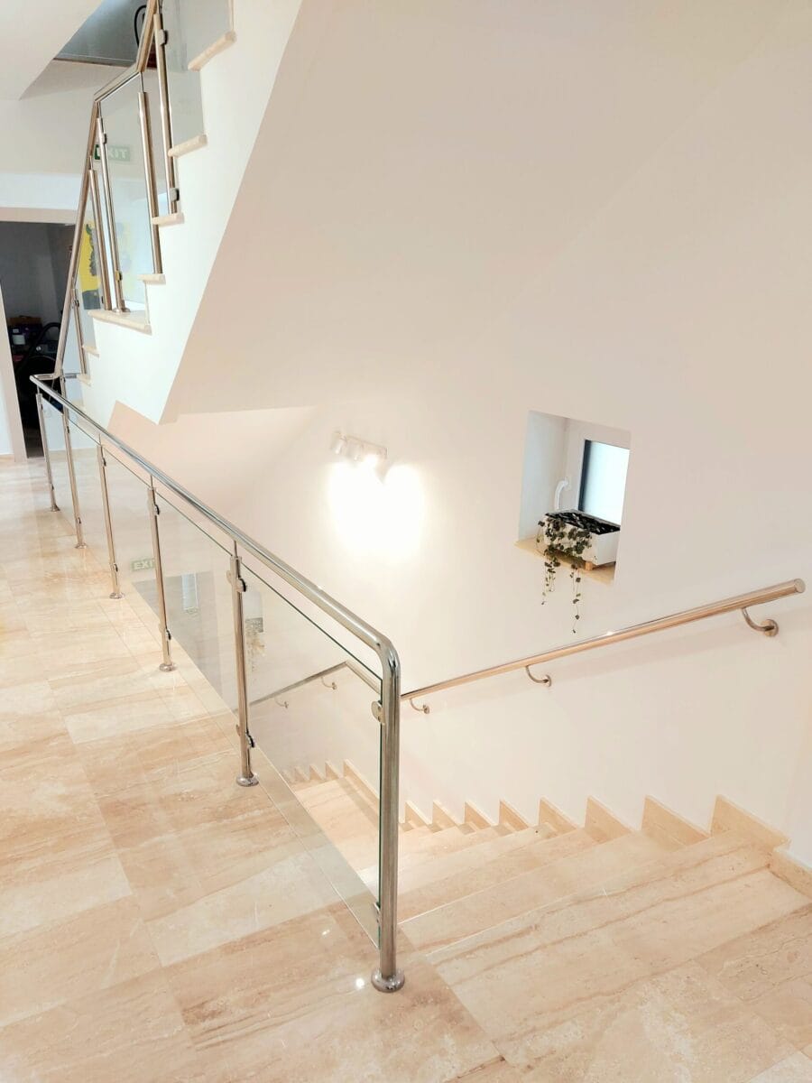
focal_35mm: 24
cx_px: 406
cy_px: 542
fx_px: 751
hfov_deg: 56.8
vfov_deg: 71.6
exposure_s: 1/50
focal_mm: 5.23
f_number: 1.8
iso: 125
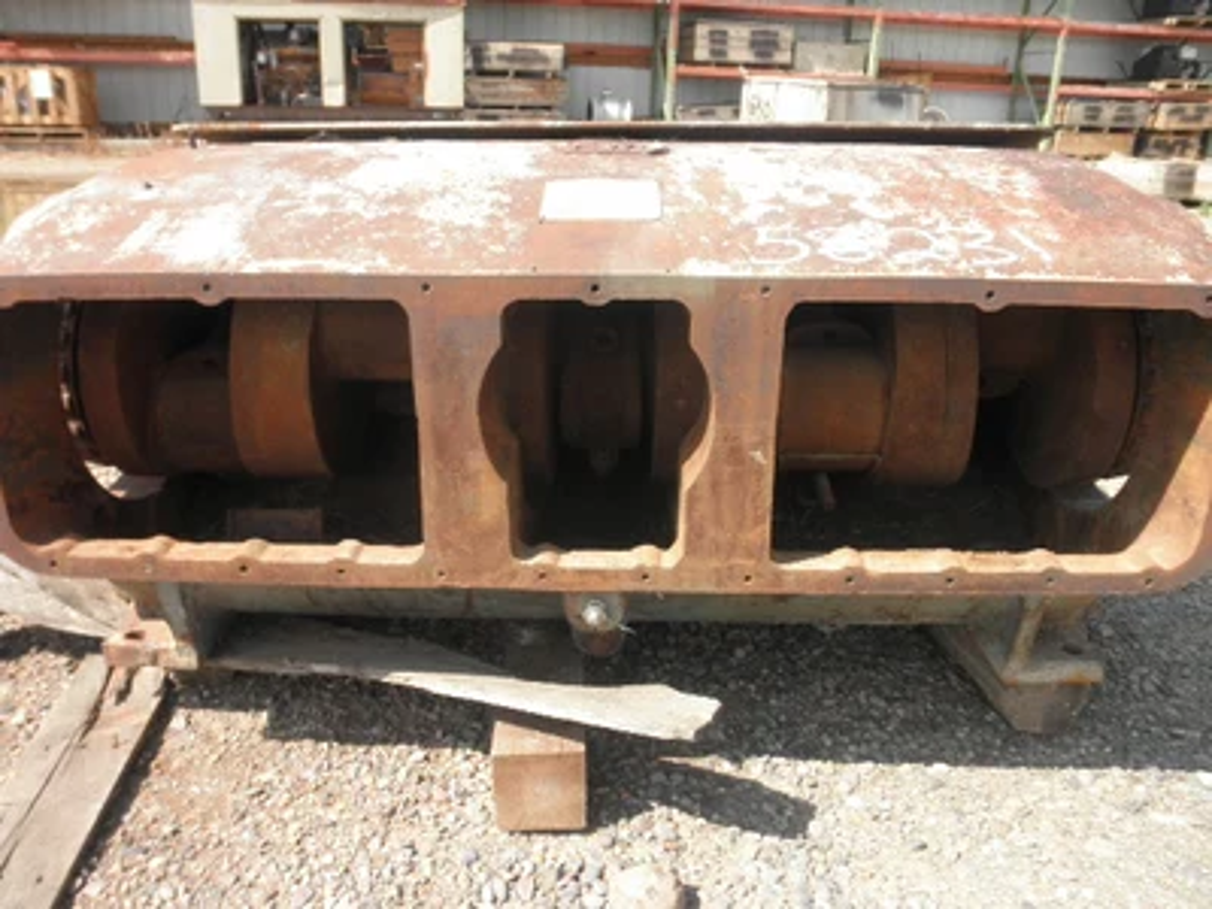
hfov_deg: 63.4
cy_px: 454
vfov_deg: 49.7
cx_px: 606
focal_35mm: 28
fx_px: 980
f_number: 8.5
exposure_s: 1/50
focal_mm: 5
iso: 64
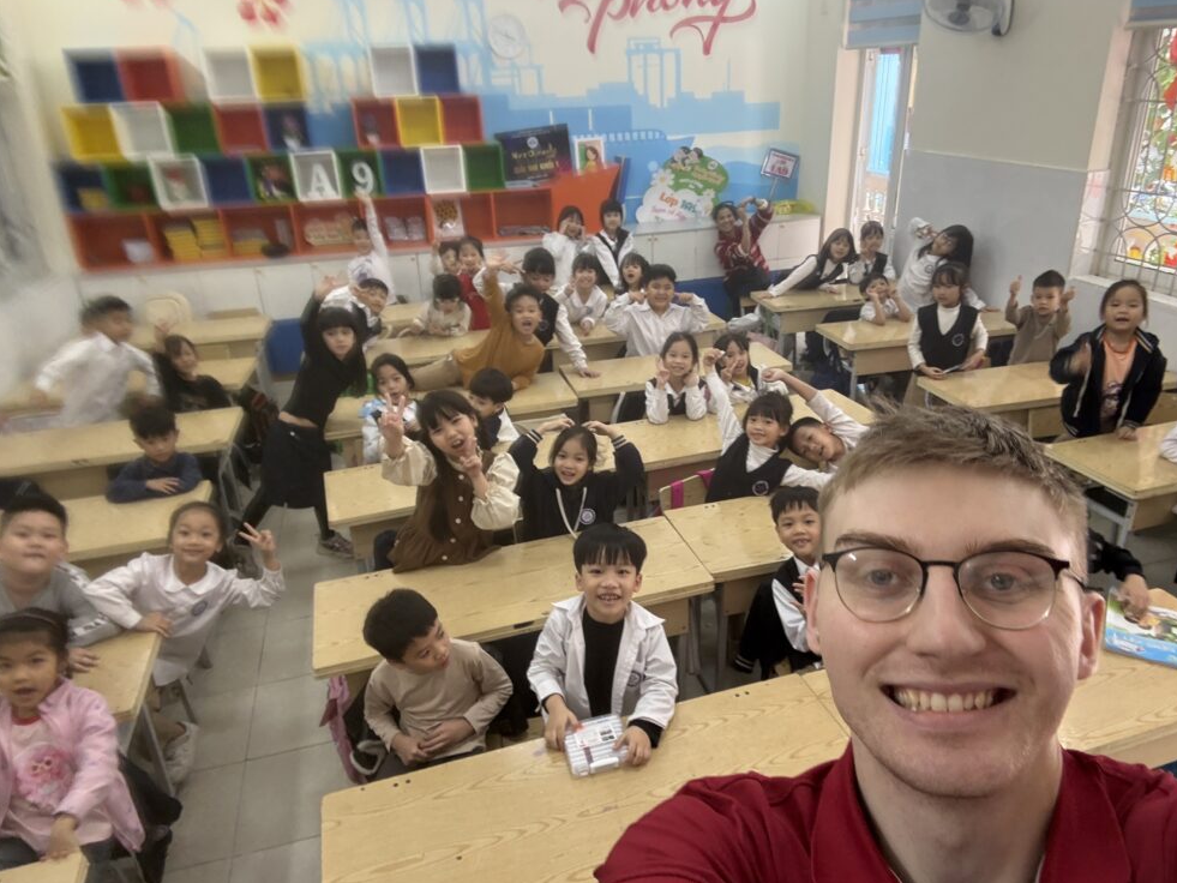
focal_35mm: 24
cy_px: 447
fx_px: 816
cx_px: 607
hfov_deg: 71.6
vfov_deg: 56.8
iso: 125
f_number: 1.9
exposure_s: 1/50
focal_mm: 2.69
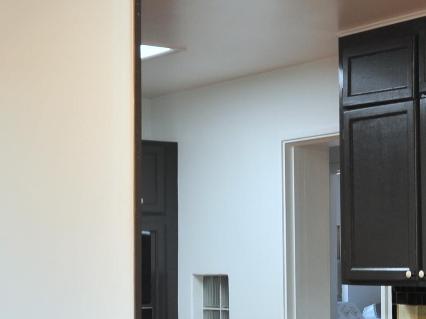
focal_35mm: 91
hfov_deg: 20.4
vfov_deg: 16.2
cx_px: 480
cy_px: 220
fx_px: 1120
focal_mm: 30
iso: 640
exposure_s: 1/40
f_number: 9
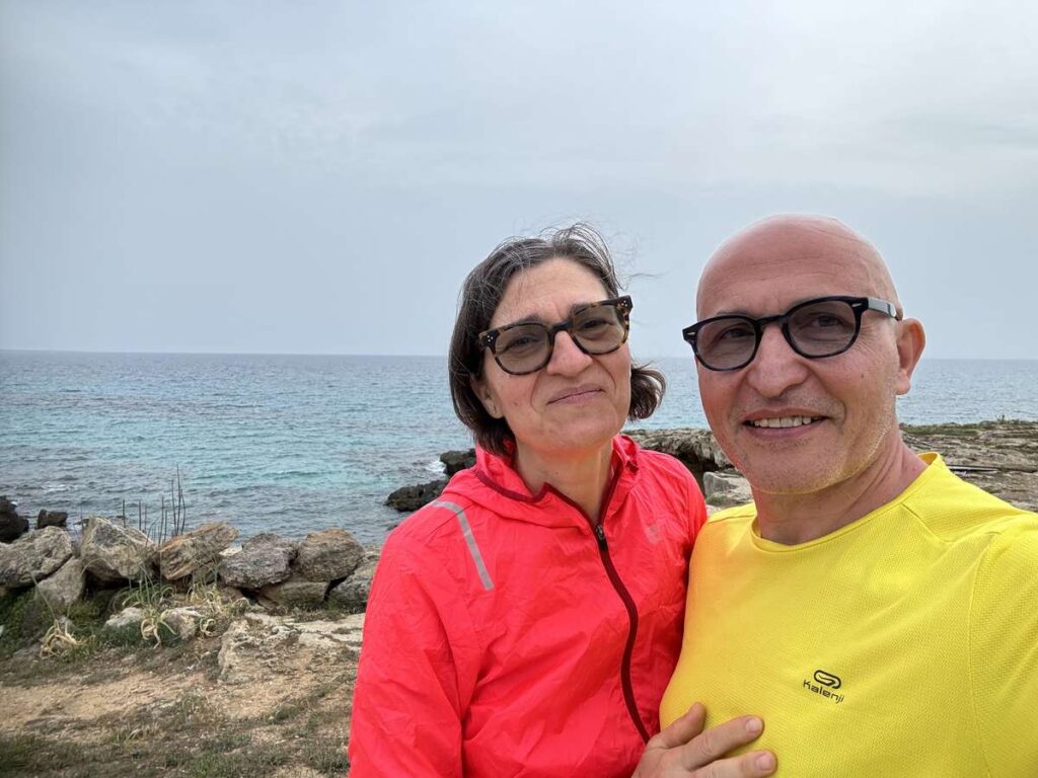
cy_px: 389
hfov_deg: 73.9
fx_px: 690
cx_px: 519
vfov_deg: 58.9
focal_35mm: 23
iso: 25
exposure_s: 1/235
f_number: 1.9
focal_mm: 2.69
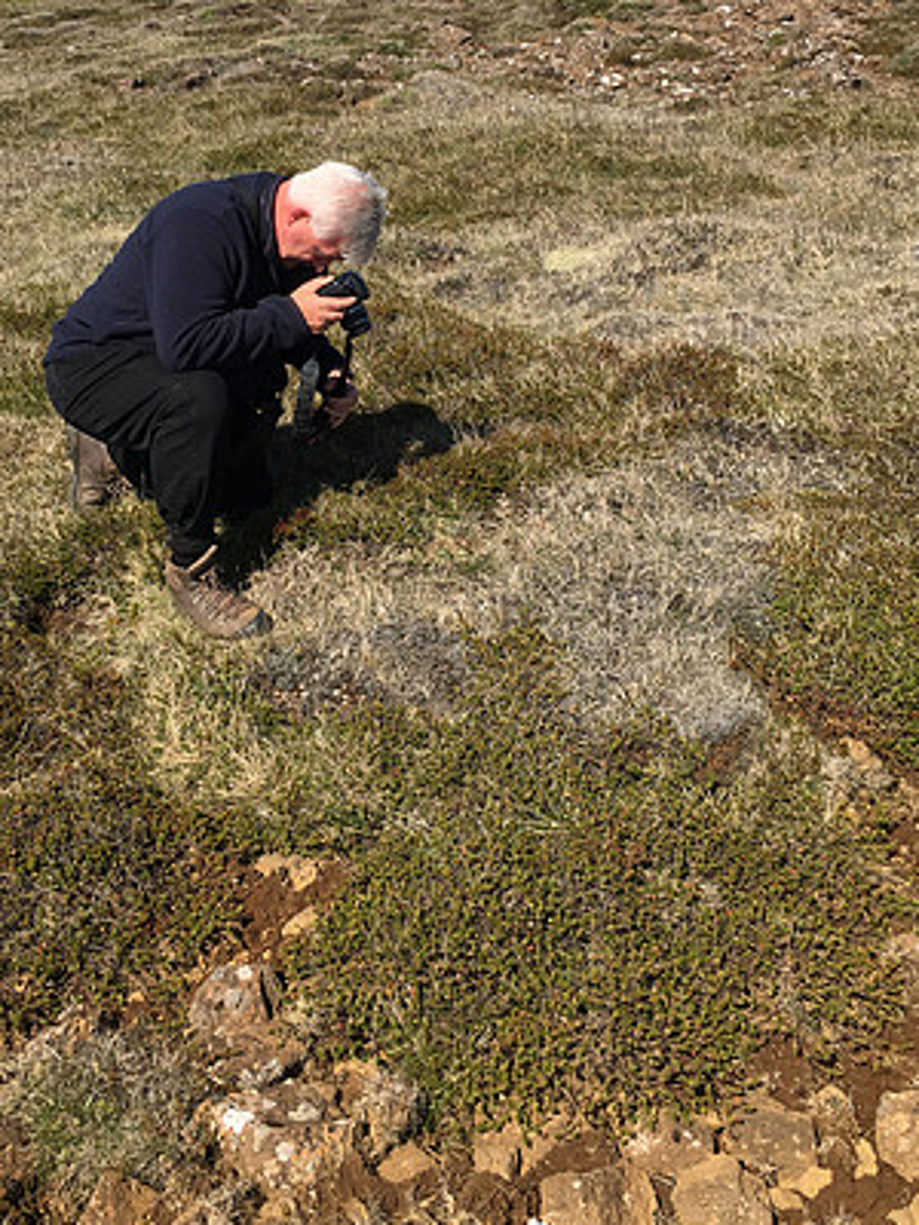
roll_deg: +1.8
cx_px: 372
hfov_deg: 34.2
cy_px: 389
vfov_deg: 44.0
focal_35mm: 42
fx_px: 1487
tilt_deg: -17.4
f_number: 2.2
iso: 25
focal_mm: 4.15
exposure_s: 1/1637
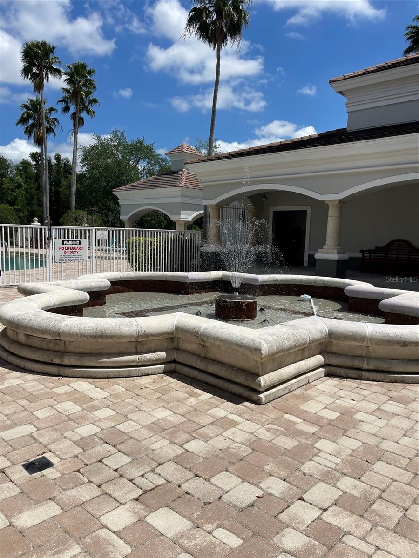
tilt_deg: -6.7
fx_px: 403
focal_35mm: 25
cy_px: 279
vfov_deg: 69.4
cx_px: 210
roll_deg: +0.5
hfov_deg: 54.9
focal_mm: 5.1
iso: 32
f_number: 1.6
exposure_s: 1/6993
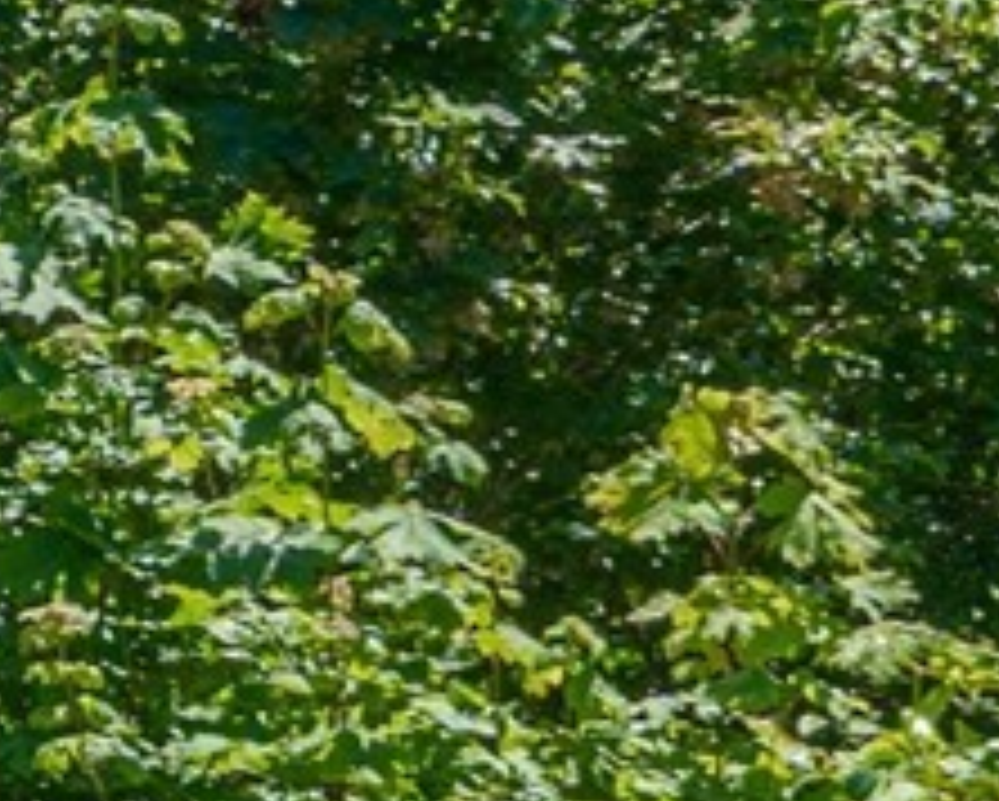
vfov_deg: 8.9
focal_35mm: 172
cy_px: -223
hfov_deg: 8.8
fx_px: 5090
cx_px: -2194
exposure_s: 1/160
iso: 100
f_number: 7.1
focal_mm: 24
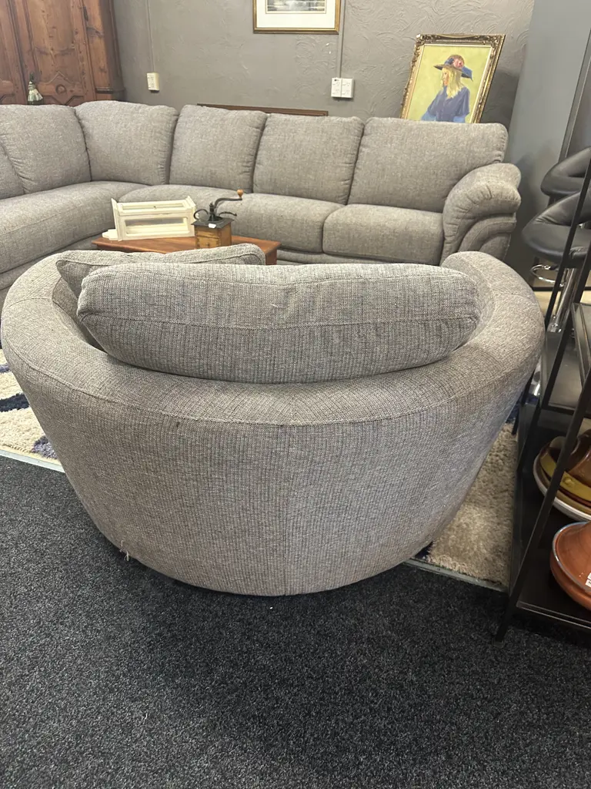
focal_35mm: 24
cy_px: 394
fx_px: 546
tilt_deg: -30.4
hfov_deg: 56.8
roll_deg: -2.5
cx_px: 296
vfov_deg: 71.6
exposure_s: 1/50
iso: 250
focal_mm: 6.86
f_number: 1.78
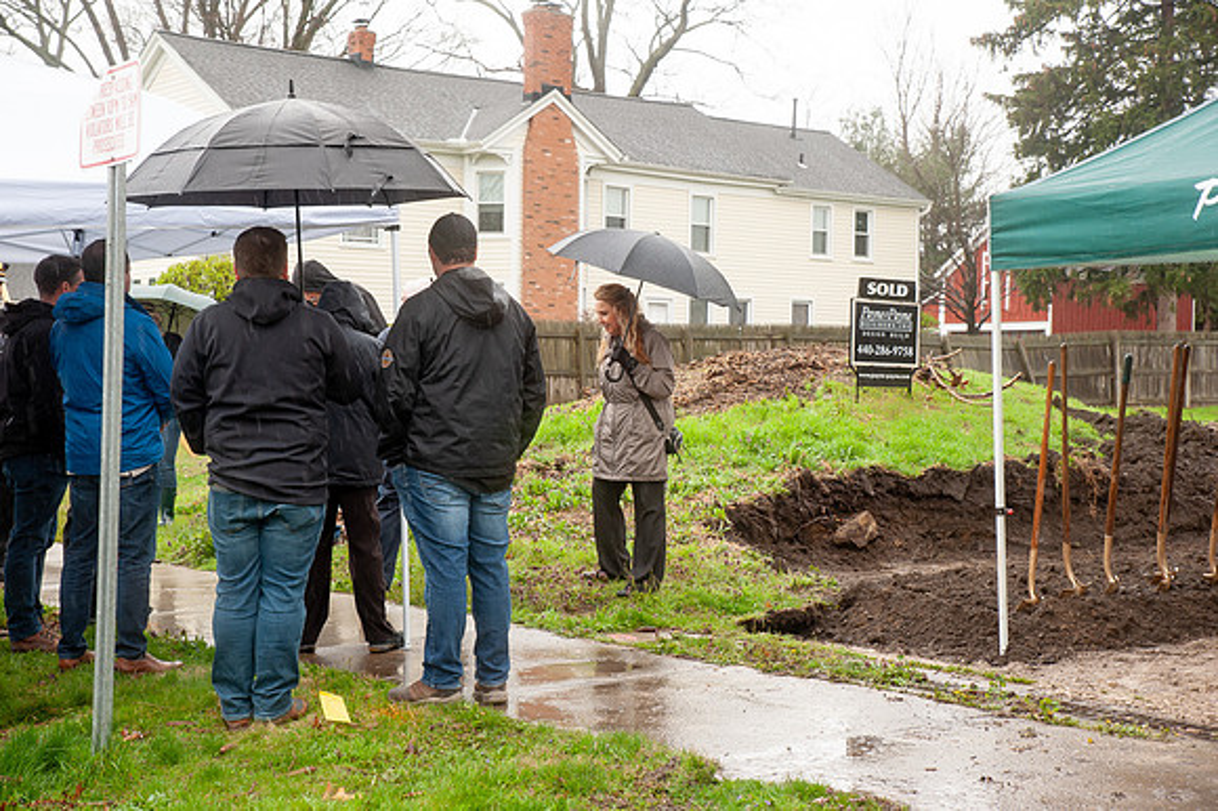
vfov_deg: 24.2
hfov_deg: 35.7
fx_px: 1894
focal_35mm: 56
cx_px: 609
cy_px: 406
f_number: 6.3
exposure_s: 1/160
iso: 640
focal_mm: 56
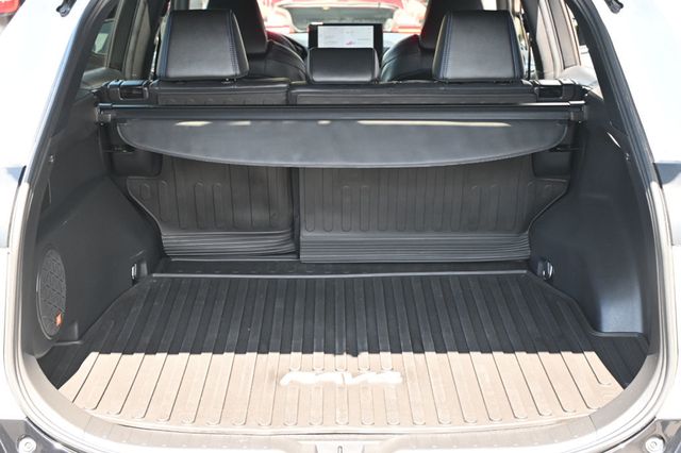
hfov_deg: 37.9
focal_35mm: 52
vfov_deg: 25.7
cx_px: 340
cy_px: 226
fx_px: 993
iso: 900
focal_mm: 35
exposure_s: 1/125
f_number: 5.3
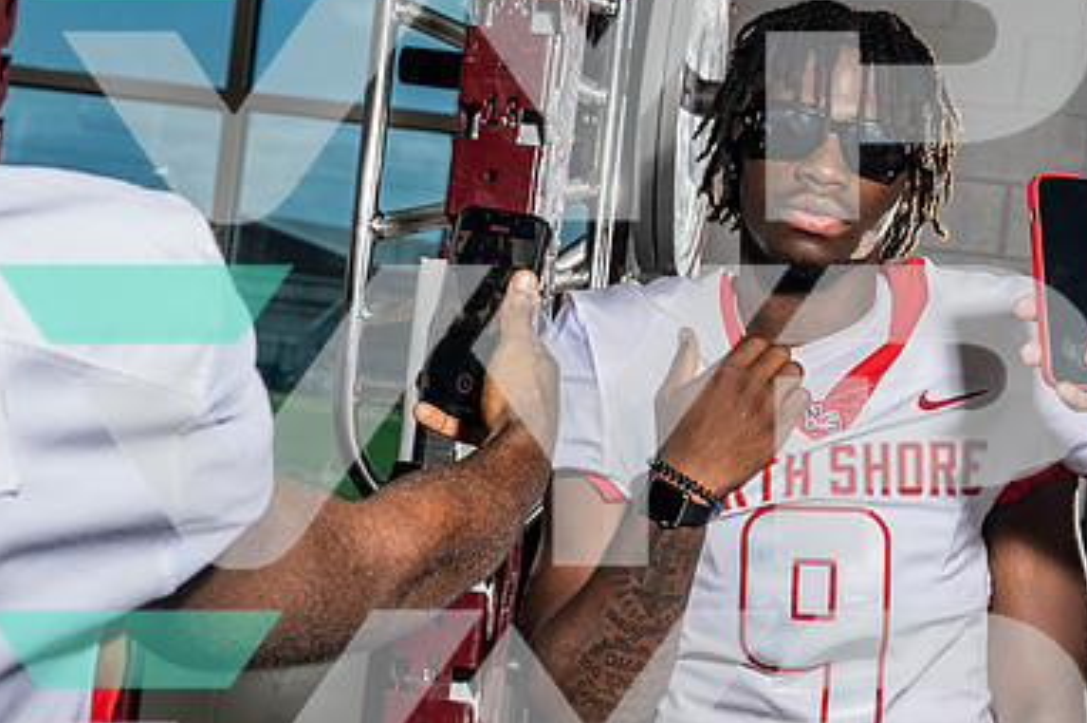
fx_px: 2293
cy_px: 417
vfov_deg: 17.9
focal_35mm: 76
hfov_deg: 26.5
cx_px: 720
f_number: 8
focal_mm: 50
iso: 320
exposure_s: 1/250
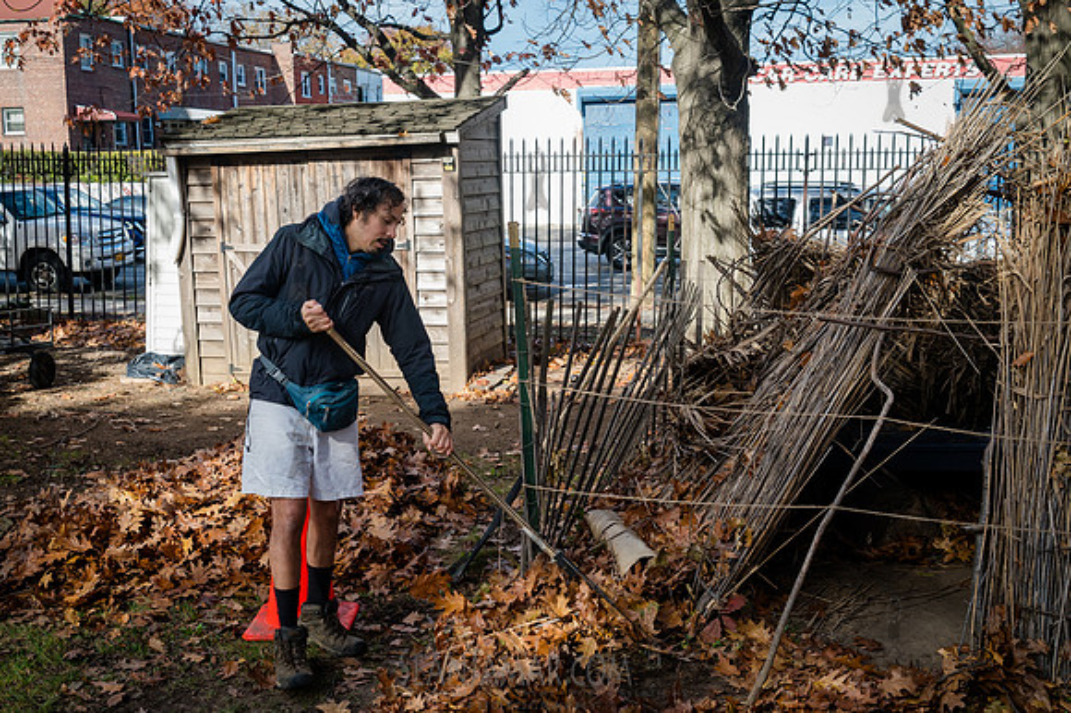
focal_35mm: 40
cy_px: 341
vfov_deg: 33.6
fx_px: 1181
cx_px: 522
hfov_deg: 48.8
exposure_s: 1/500
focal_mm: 35
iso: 1000
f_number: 6.3
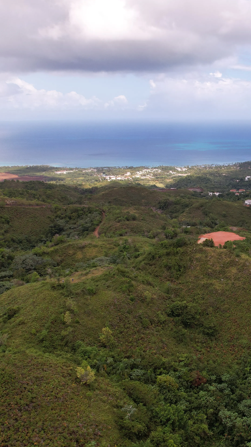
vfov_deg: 52.7
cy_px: 238
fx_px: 450
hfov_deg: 28.3
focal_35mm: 38
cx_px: 278
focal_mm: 8.38
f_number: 2.8
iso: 100
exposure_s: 1/40
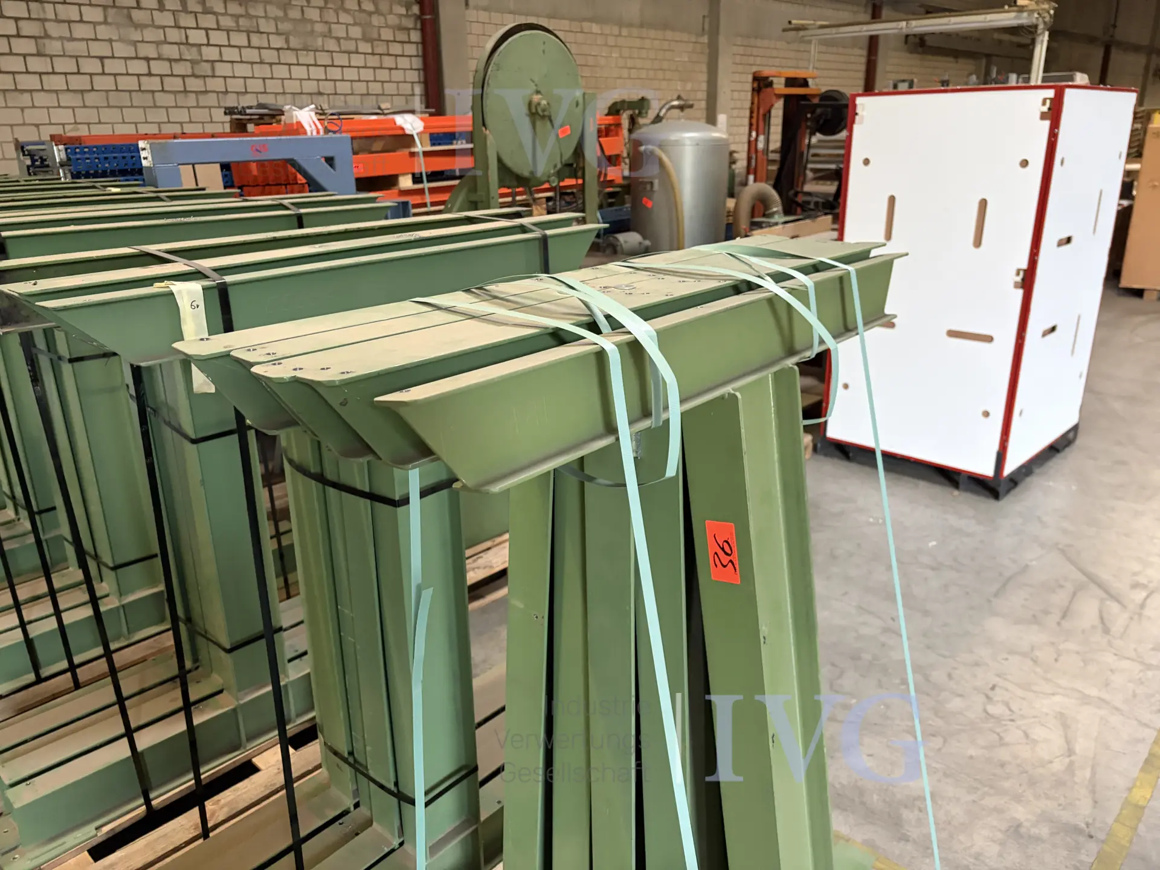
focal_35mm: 26
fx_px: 871
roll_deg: +1.2
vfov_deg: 53.1
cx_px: 580
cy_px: 435
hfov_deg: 67.3
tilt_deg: -19.2
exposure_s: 1/50
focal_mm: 5.96
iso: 500
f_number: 1.6
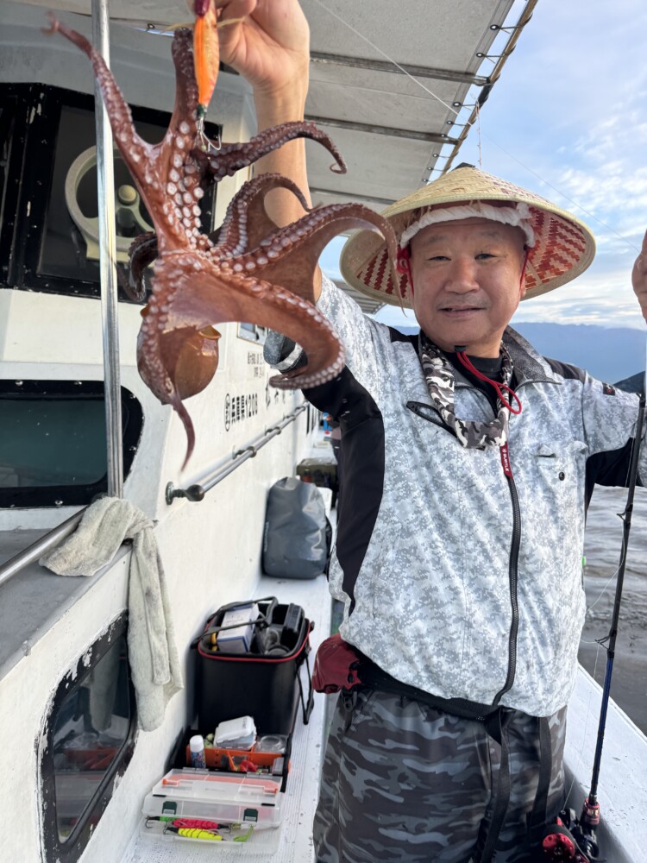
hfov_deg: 56.8
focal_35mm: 24
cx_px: 324
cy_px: 432
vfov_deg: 71.6
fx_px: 598
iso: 64
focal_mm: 6.76
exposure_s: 1/121
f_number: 1.78
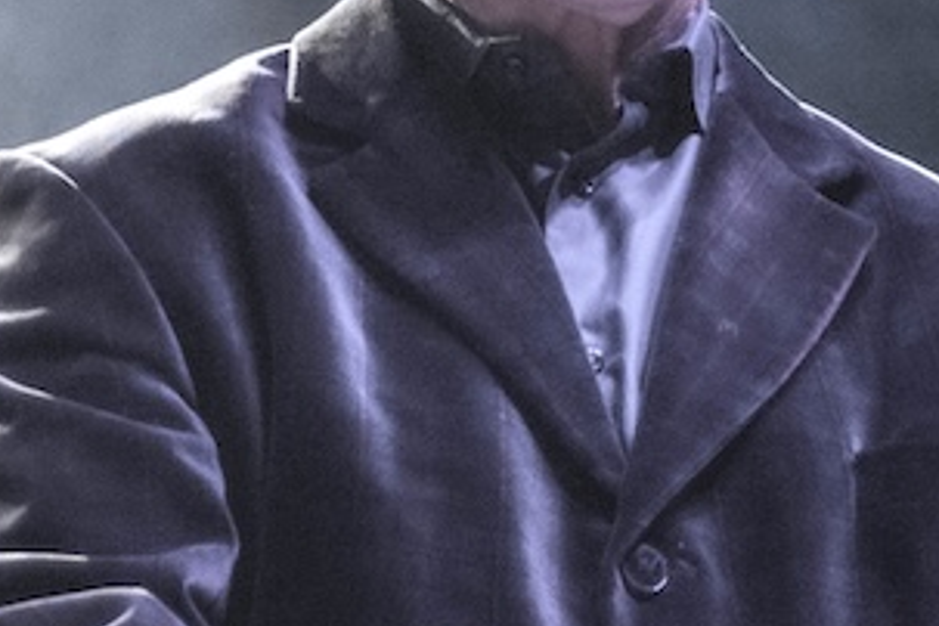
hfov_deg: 10.1
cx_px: 945
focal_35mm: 203
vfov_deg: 6.8
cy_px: 136
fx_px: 5295
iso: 3200
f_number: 2.8
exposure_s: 1/200
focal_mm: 48
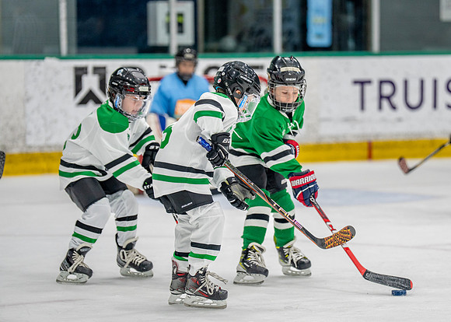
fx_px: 2785
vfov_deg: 6.6
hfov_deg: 9.3
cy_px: 170
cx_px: 268
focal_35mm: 218
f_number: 2.8
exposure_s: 1/1250
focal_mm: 157
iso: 1000
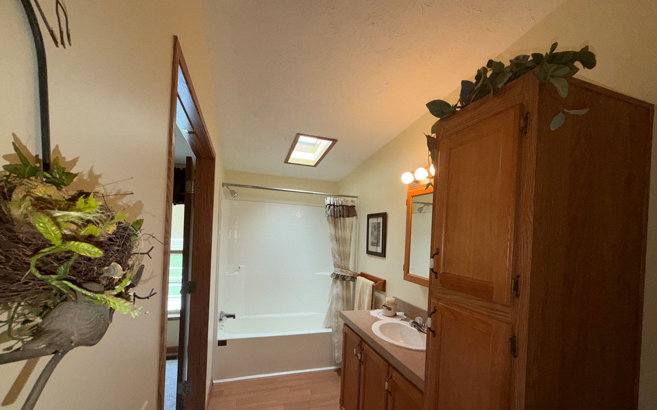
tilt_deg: +0.1
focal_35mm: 15
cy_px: 235
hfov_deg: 101.5
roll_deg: -2.0
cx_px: 330
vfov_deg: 74.3
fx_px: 269
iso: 100
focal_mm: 2.22
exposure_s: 1/120
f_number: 2.2
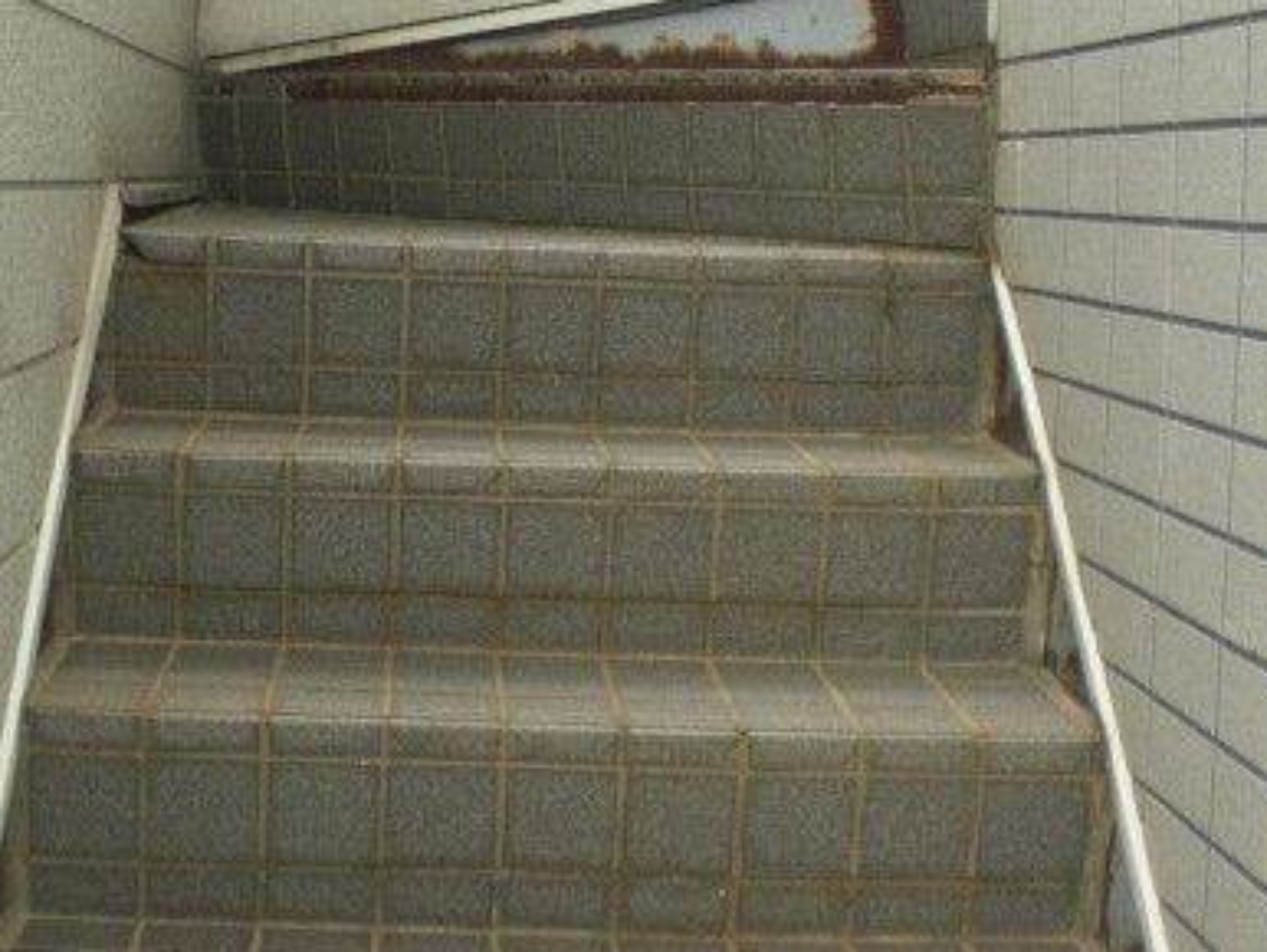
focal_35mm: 63
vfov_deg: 23.1
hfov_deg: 30.6
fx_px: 2307
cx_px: 525
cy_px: 230
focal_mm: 6.3
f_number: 3.1
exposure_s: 1/125
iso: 400
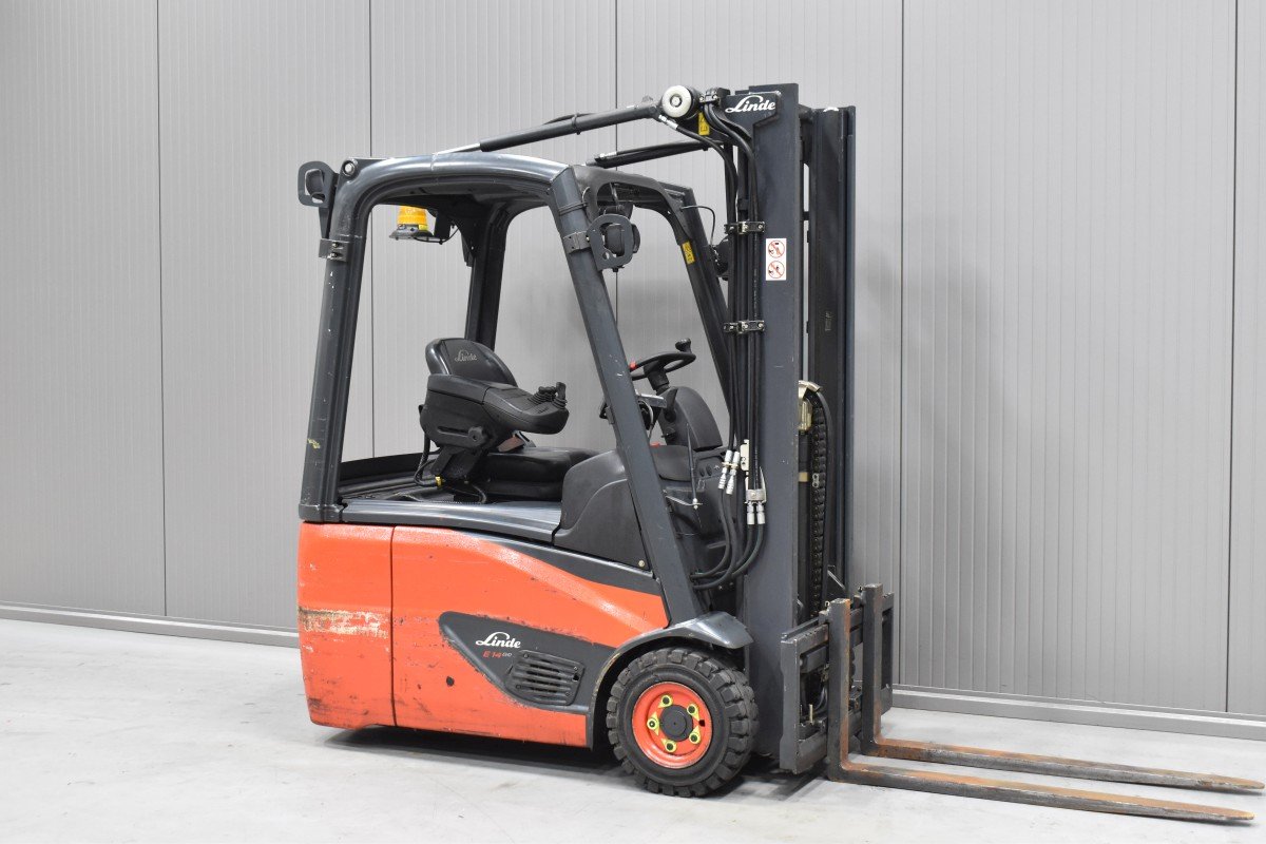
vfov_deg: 28.9
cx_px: 633
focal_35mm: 46
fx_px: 1635
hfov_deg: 42.3
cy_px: 422
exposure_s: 1/20
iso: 1600
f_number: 5.6
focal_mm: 31
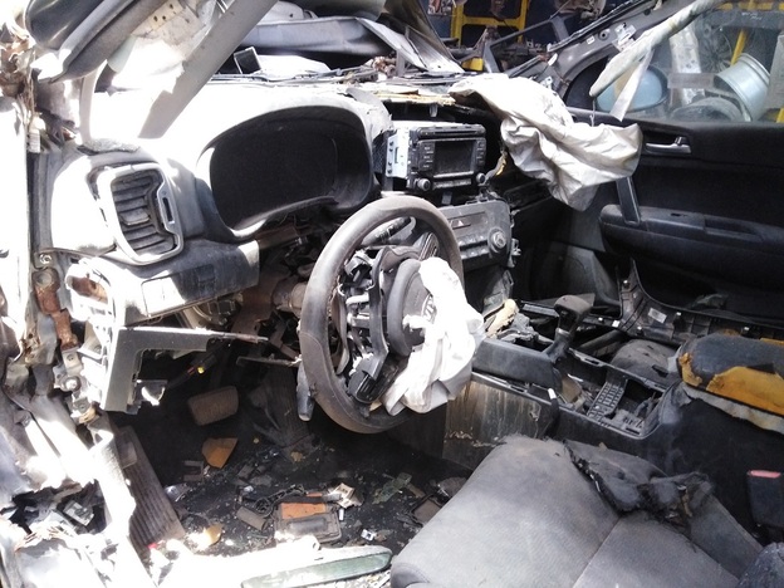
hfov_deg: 67.3
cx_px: 392
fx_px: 589
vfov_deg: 53.1
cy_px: 294
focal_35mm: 26
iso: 435
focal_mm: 3.46
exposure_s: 1/20
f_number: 2.2
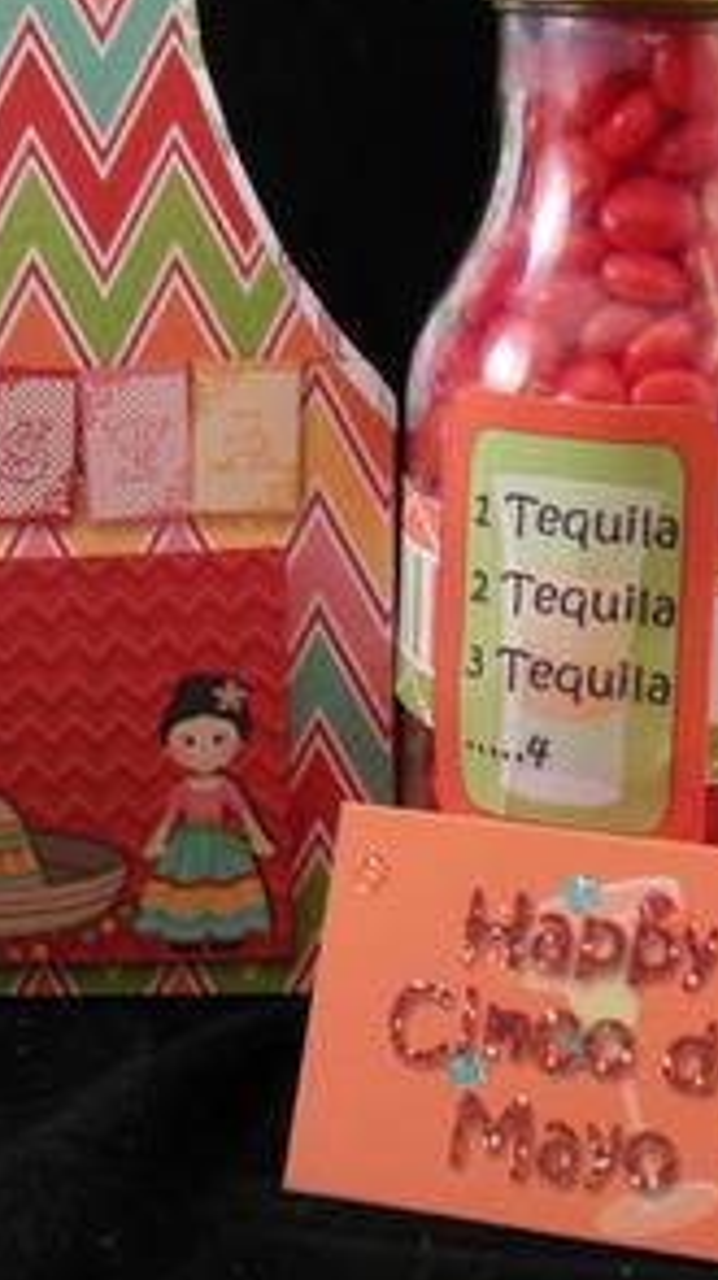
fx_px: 2882
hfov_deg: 14.1
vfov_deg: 24.8
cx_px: 122
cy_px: 364
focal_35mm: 85
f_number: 3.8
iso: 400
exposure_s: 1/15
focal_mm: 7.7
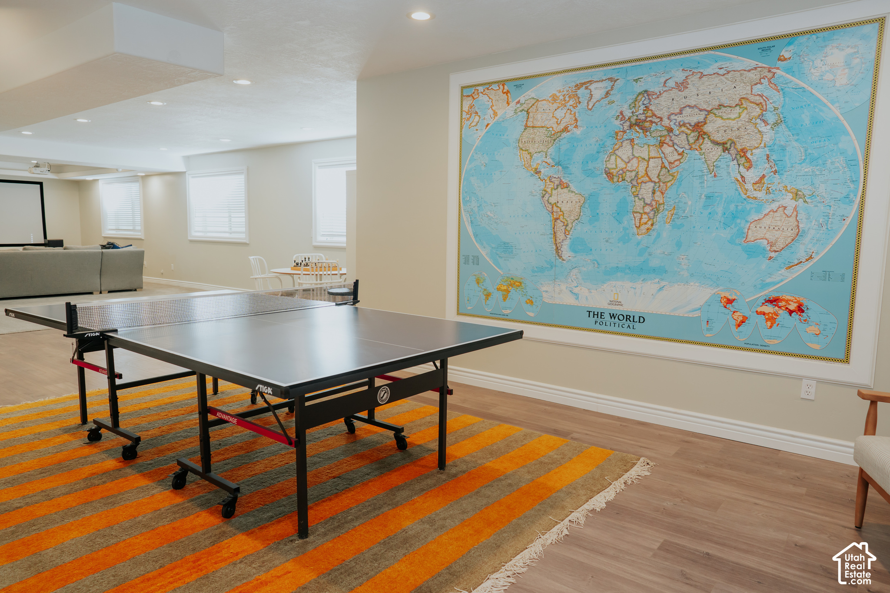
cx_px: 445
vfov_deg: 52.2
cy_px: 296
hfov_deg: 72.6
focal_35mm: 24
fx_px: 605
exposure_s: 1/15
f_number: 5
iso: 400
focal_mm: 24
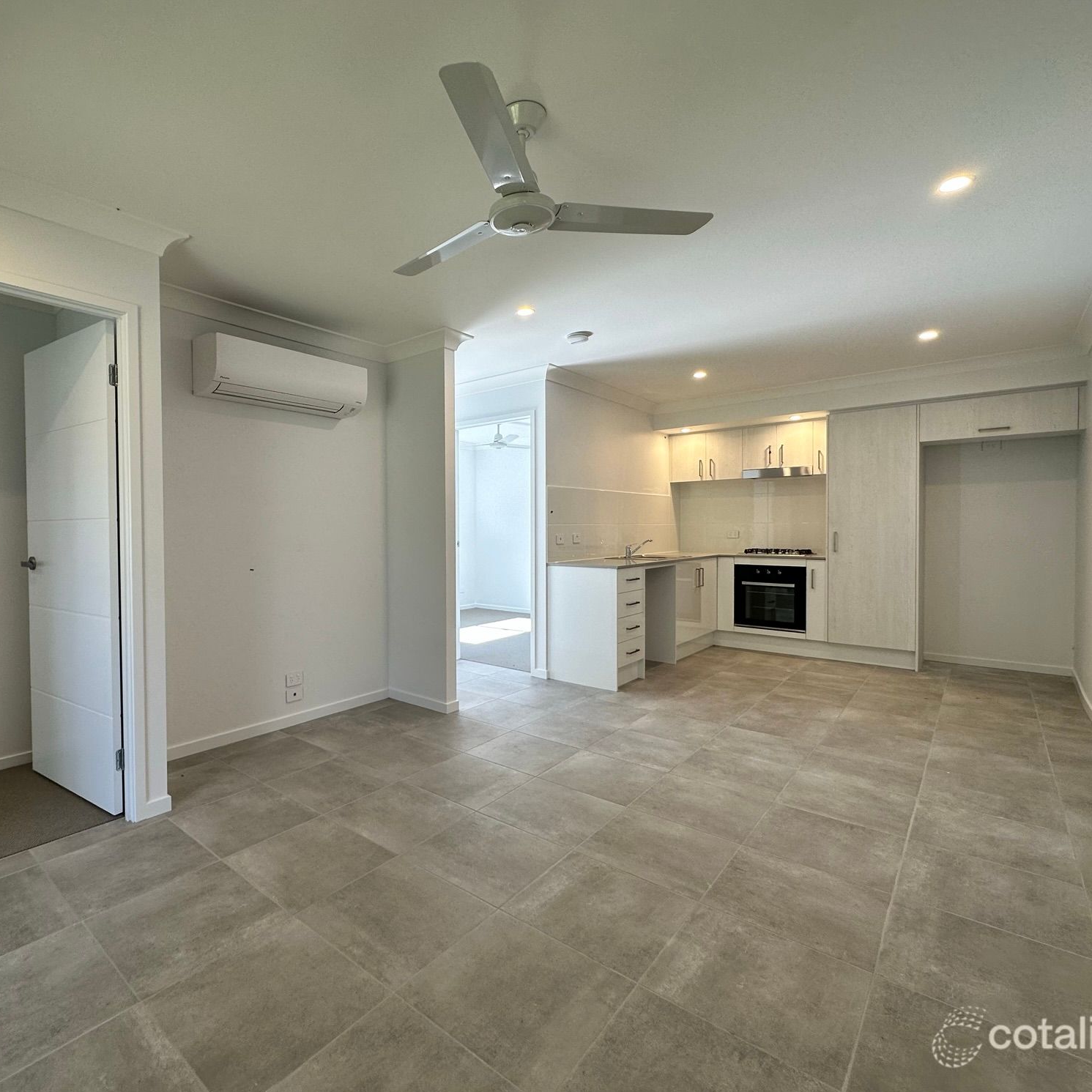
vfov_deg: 84.0
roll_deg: +0.3
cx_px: 437
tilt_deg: -0.9
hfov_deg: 82.9
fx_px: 607
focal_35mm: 17
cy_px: 539
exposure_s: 1/100
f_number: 2.2
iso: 50
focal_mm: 2.22
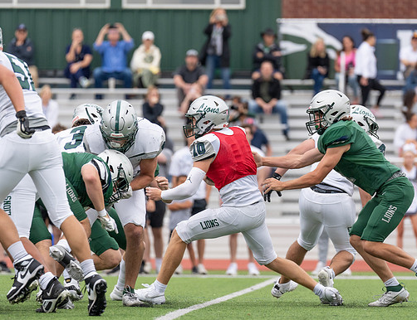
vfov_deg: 4.4
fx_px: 4206
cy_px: 157
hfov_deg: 5.7
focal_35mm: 346
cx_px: 251
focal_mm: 200
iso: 250
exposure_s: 1/1250
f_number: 2.8
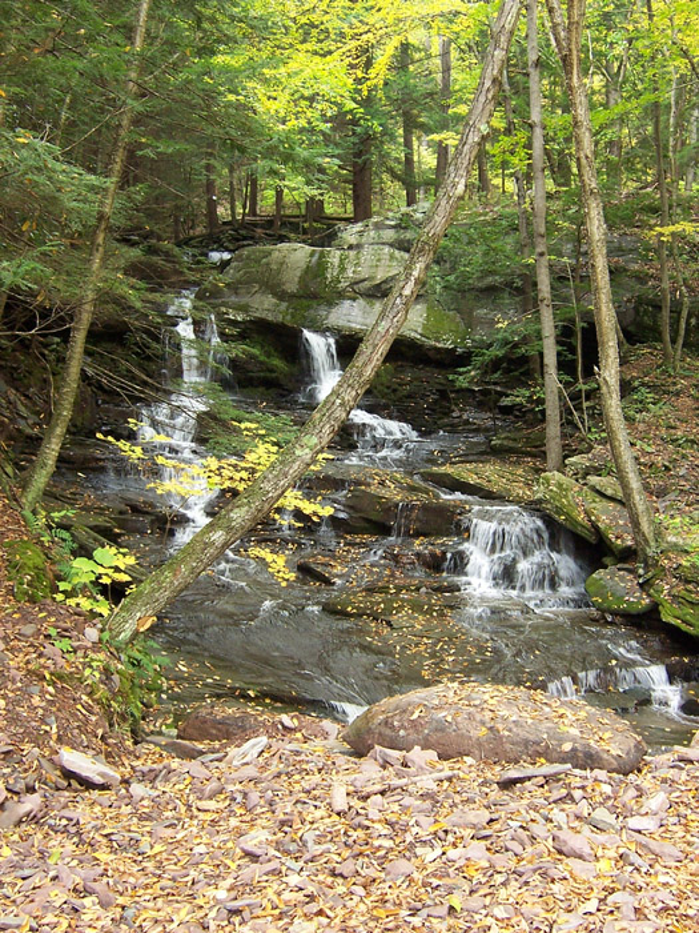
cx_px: 350
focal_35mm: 40
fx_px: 1077
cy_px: 466
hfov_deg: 36.0
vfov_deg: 46.8
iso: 140
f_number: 4
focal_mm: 6.7
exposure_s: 1/20
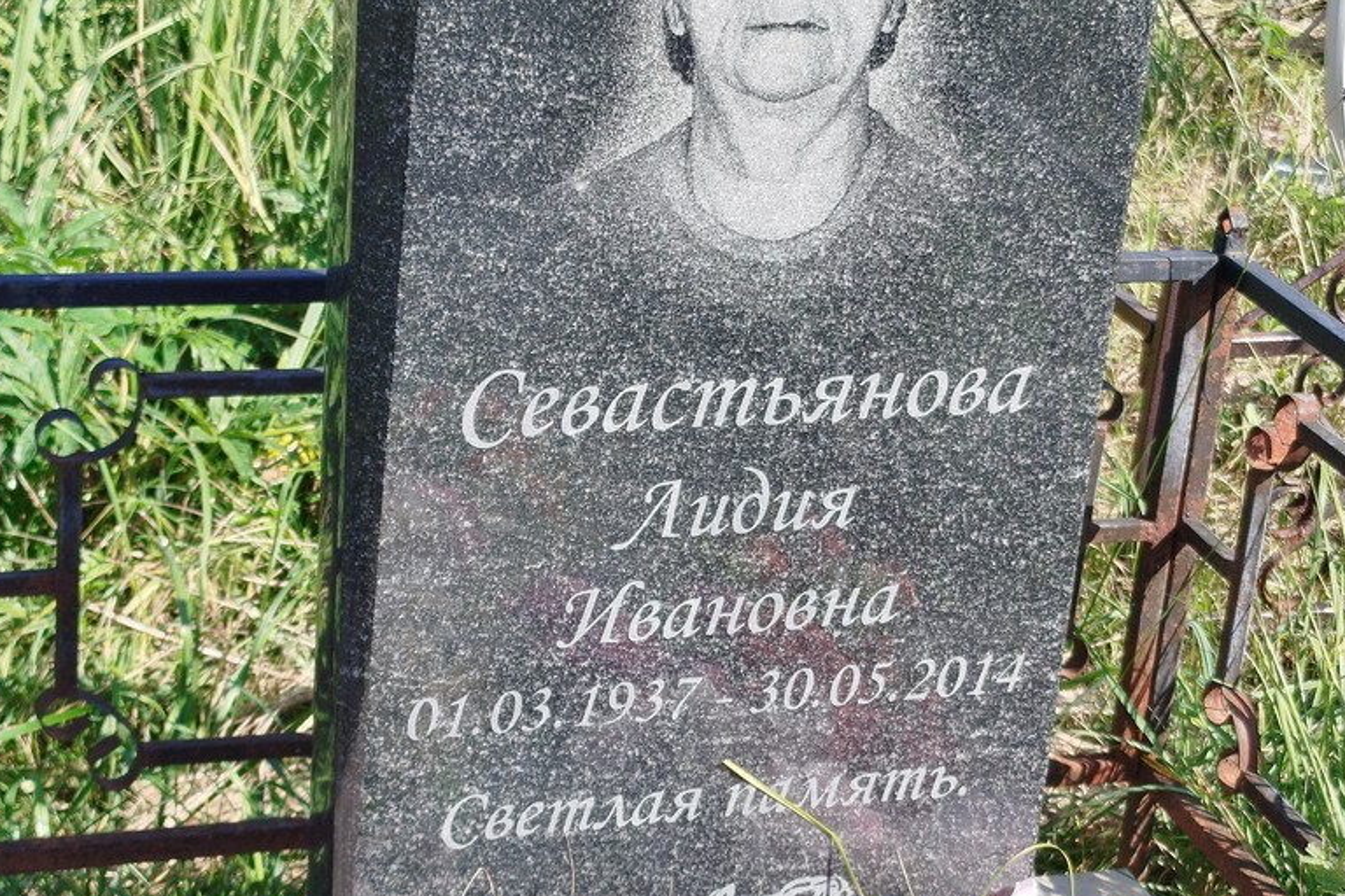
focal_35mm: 26
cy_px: 523
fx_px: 971
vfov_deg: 49.3
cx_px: 648
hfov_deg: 69.4
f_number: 1.7
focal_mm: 5.31
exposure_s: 1/300
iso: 50
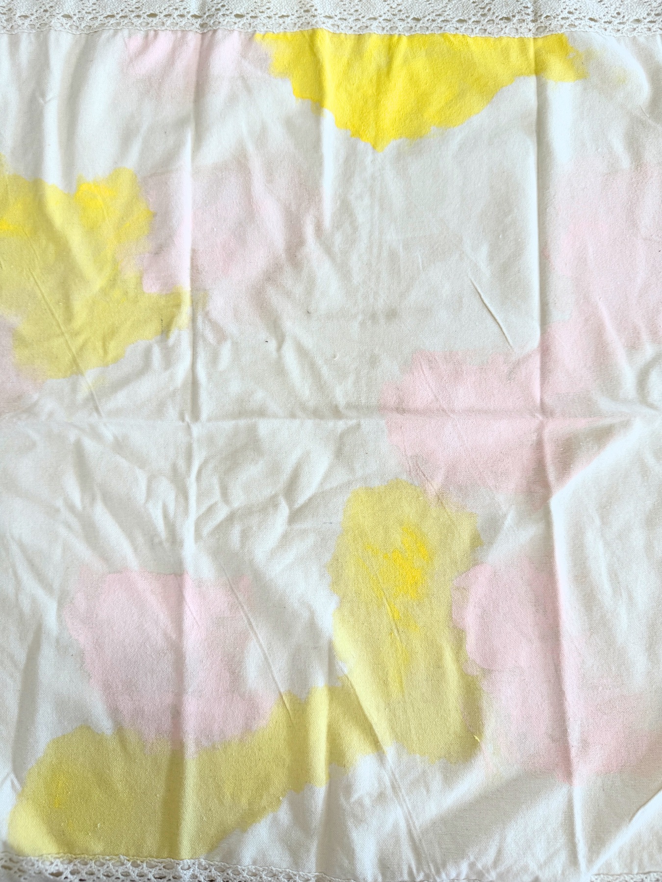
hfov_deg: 56.8
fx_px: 612
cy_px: 441
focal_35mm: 24
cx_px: 331
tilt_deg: -83.7
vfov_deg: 71.6
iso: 80
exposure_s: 1/120
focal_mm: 6.76
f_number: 1.78
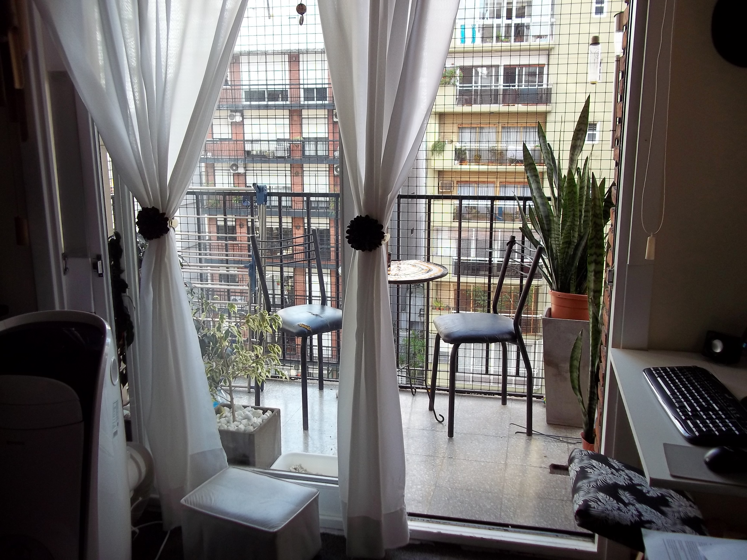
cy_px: 280
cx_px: 374
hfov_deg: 56.8
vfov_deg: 44.2
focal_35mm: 32
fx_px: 691
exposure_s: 1/80
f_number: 2.9
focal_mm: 5.7
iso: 80
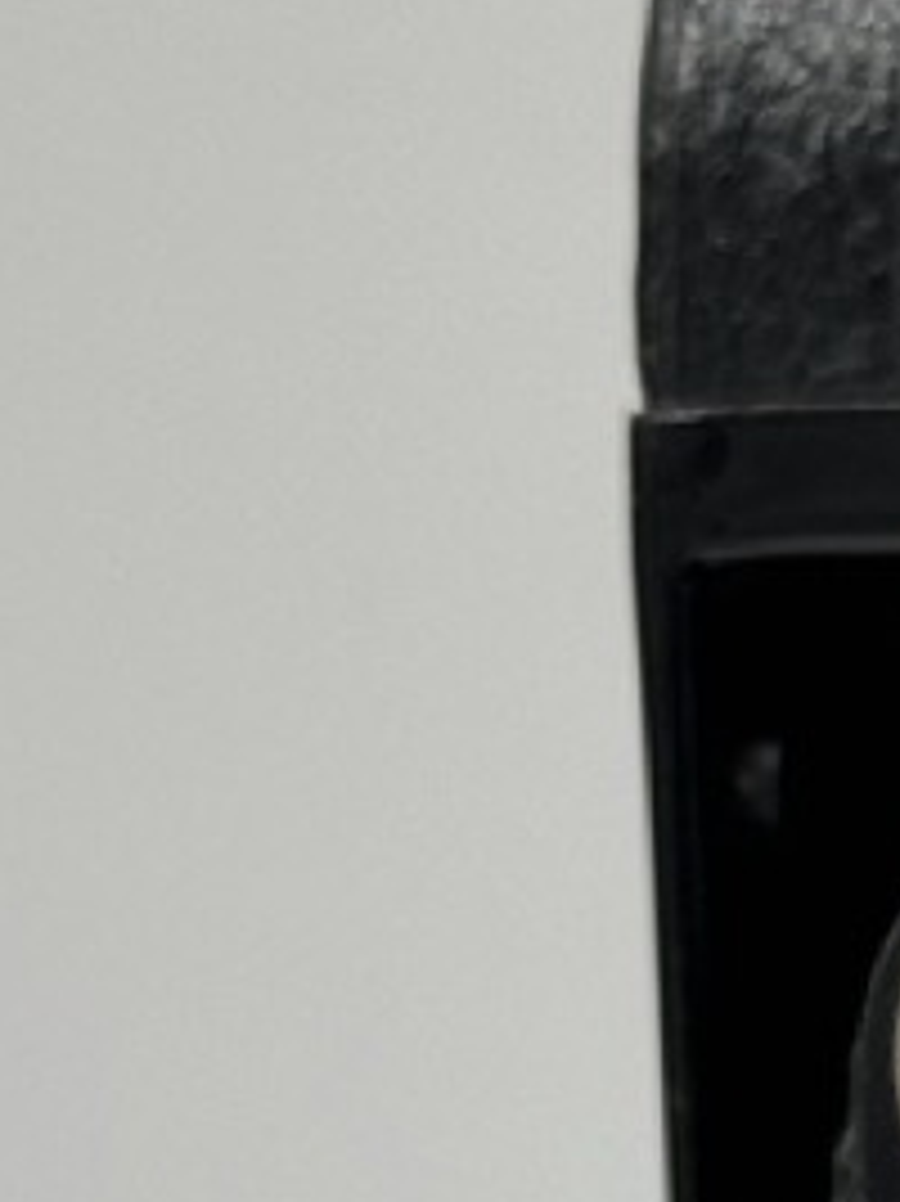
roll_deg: +1.3
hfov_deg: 6.4
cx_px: 1102
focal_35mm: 230
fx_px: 7980
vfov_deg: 8.2
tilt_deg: -13.8
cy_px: 2314
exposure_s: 1/364
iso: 64
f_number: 1.78
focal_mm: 6.76
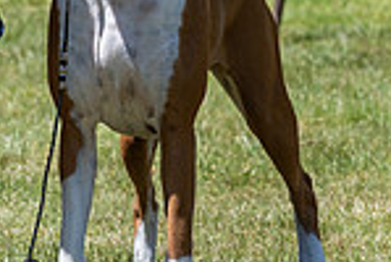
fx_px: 5626
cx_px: 142
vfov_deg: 2.7
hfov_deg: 4.0
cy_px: -127
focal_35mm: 517
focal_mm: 133
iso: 160
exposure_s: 1/640
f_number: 6.3
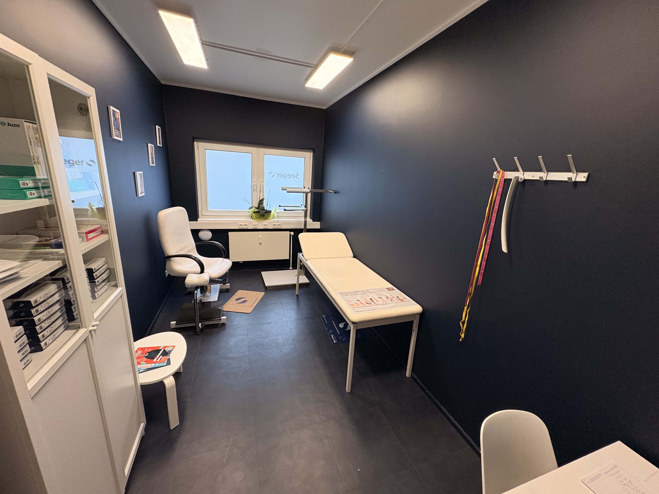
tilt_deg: -15.7
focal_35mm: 14
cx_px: 330
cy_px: 247
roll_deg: -3.8
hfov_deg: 102.1
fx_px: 267
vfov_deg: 85.7
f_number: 2.2
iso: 250
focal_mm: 2.22
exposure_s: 1/100
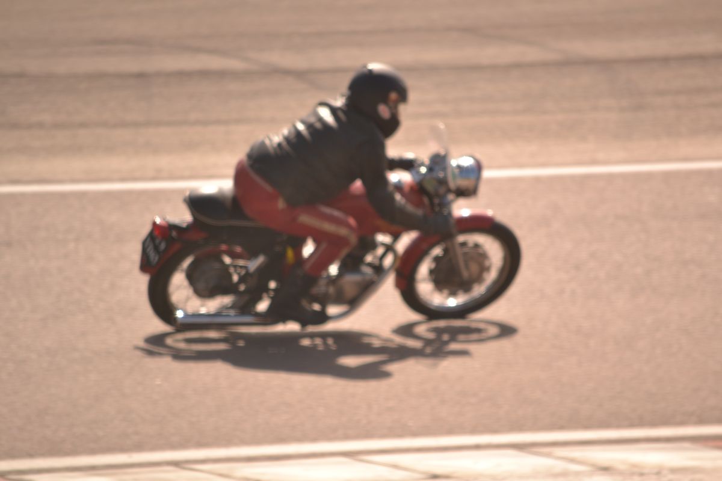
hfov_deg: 4.6
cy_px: 240
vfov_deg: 3.1
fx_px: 9024
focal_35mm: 450
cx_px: 361
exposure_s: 1/640
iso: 200
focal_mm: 300
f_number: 5.6
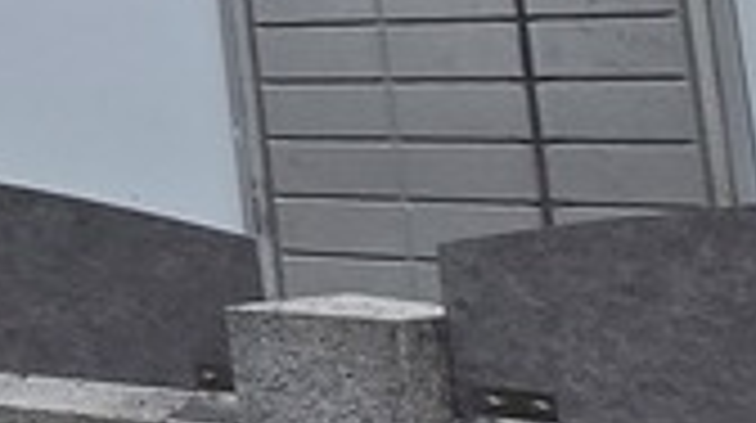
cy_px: -248
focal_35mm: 108
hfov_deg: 11.8
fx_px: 2162
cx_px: -1440
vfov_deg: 10.7
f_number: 2.2
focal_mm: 1.7
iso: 25
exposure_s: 1/245
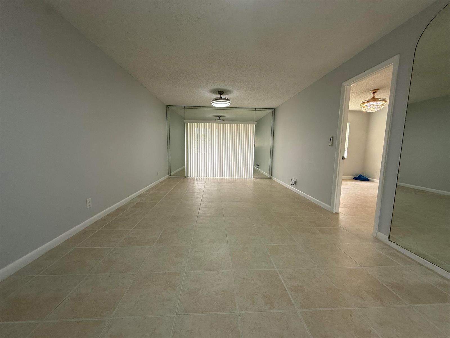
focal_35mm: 14
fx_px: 182
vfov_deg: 85.7
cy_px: 169
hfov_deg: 102.1
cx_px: 225
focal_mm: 2.22
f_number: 2.2
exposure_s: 1/99
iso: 125
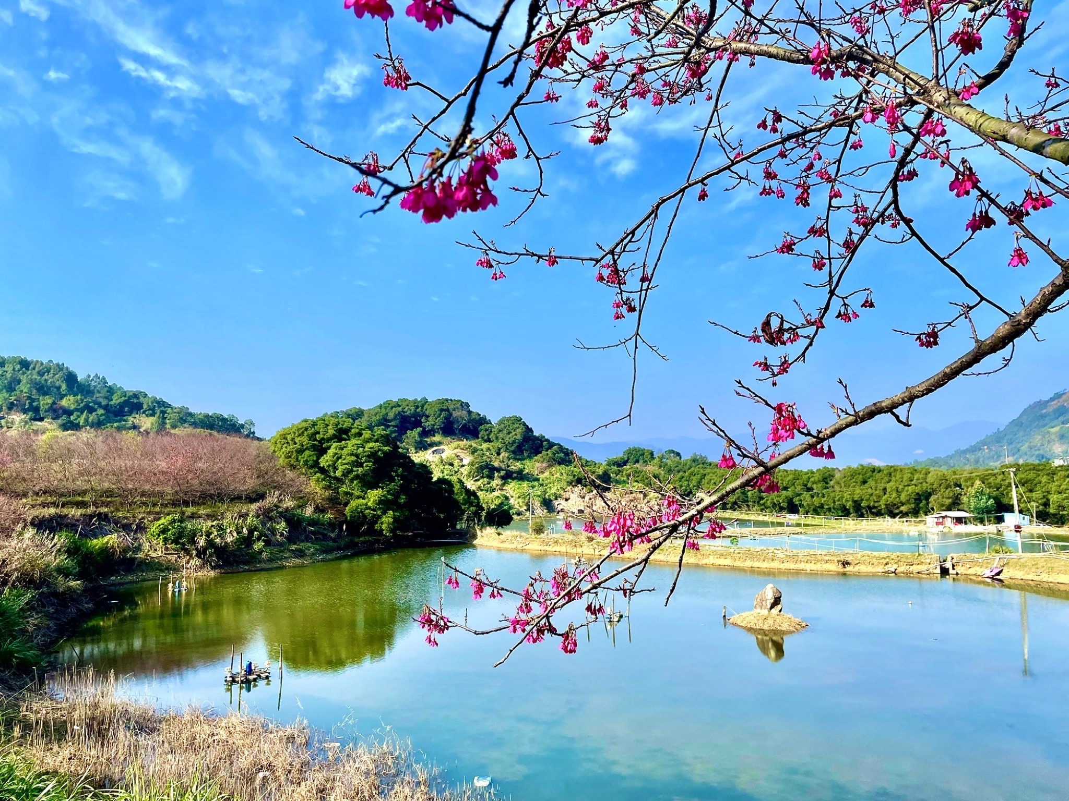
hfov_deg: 67.3
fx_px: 803
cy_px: 400
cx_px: 534
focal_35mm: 26
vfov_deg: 53.1
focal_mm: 4.2
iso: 32
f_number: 1.6
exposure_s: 1/2959
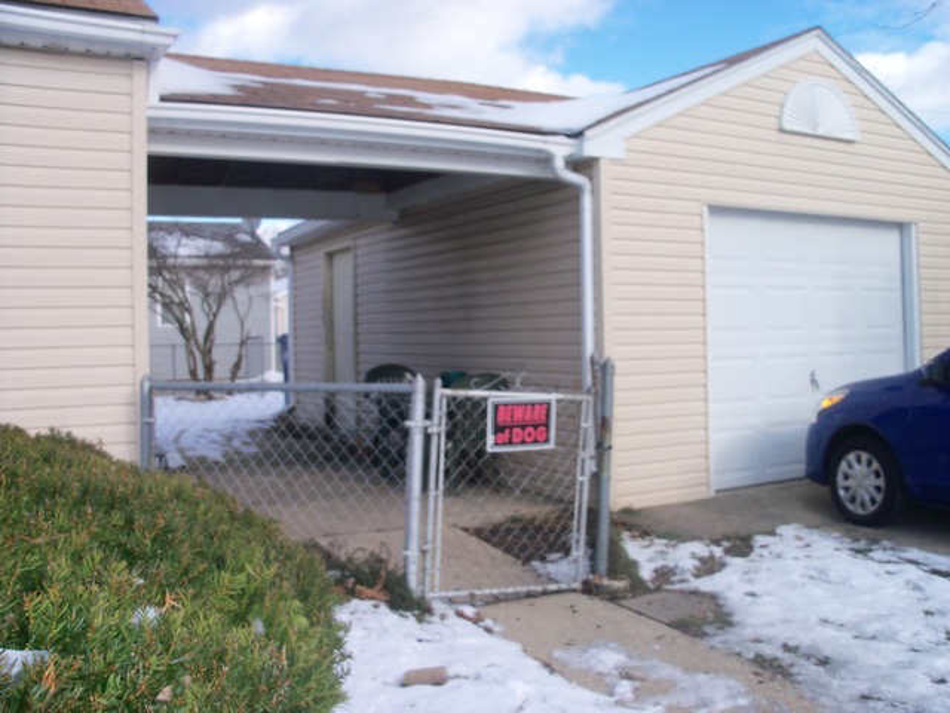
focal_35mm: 35
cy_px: 356
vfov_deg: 40.7
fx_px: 961
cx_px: 475
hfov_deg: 52.6
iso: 80
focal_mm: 6.3
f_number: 3
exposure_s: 1/640
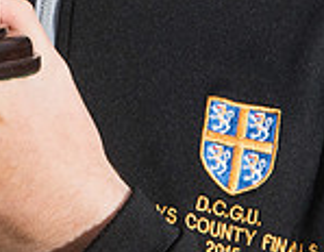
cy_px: -254
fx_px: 5988
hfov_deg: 3.1
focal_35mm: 631
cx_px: -114
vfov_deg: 2.4
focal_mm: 140
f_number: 5.6
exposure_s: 1/200
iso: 1000
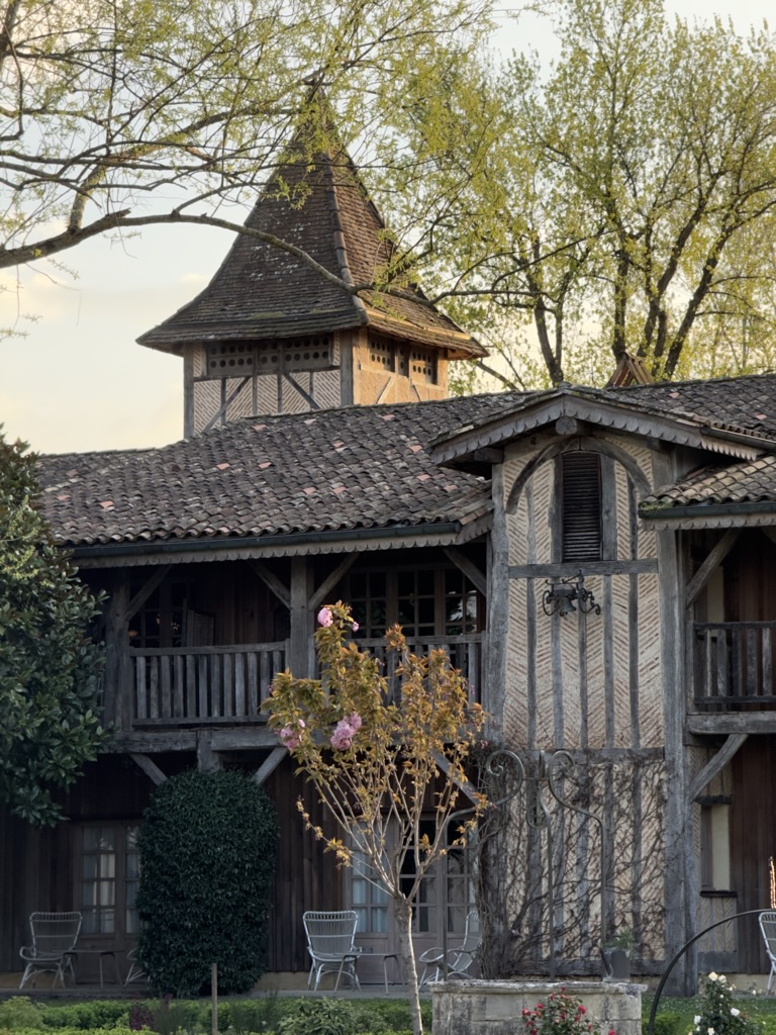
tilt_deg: +5.6
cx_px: 388
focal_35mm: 120
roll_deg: +0.5
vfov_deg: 16.4
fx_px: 3587
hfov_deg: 12.3
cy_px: 518
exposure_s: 1/184
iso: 50
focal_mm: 15.66
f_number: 2.8
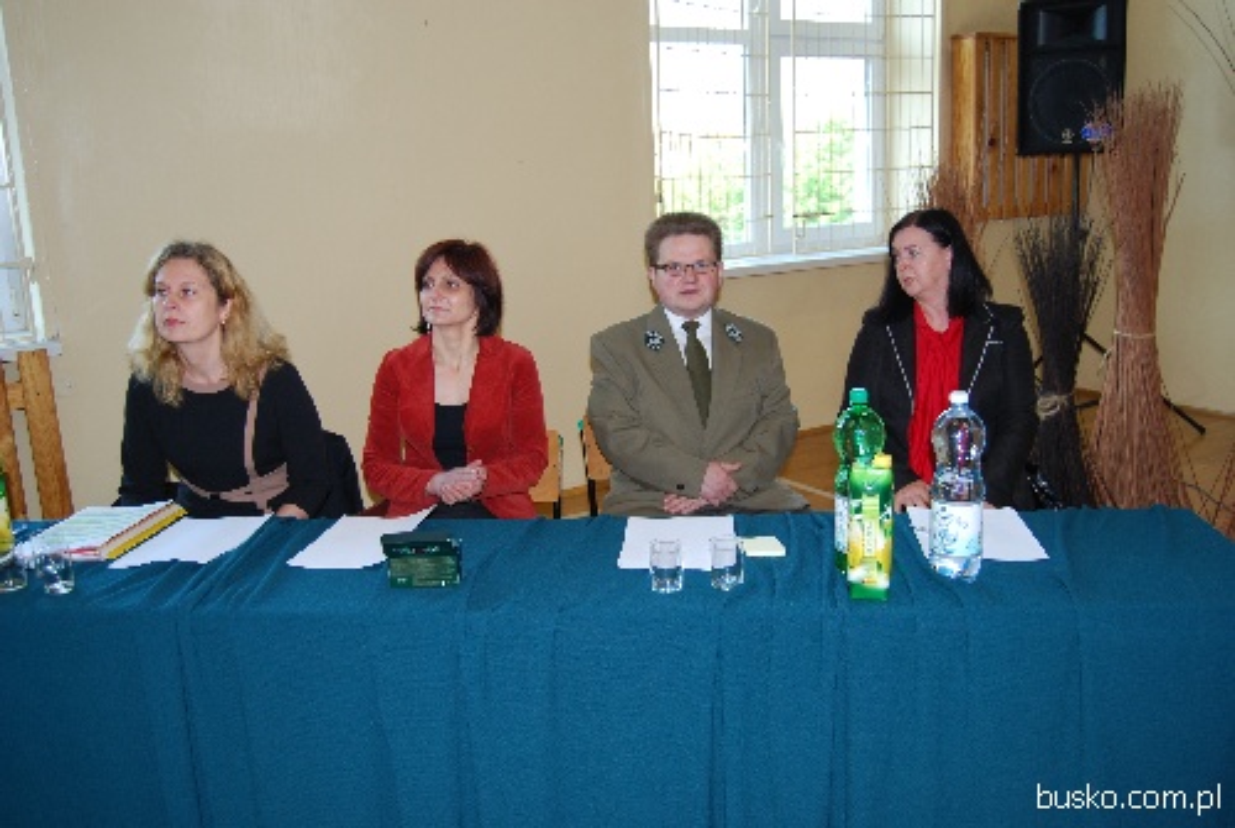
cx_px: 618
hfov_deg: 57.2
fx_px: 1134
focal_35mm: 33
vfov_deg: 40.1
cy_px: 414
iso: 200
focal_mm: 22
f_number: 3.8
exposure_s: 1/60
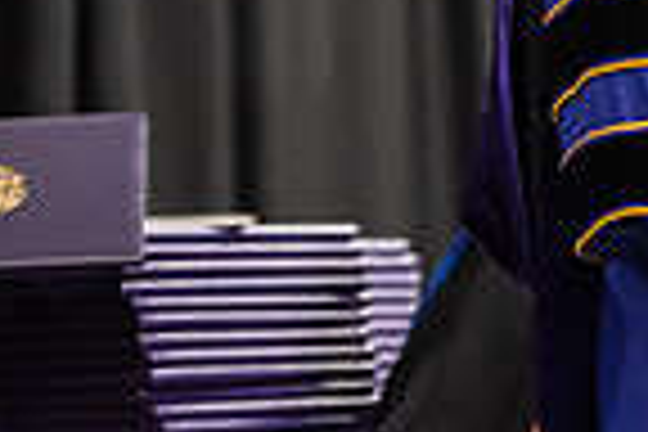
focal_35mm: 403
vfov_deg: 3.4
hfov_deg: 5.0
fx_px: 7253
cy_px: -349
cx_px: 1174
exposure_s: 1/200
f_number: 3.2
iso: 3200
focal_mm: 100
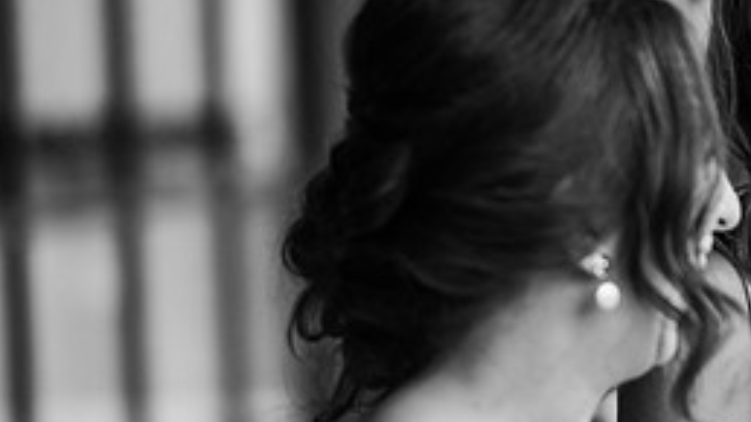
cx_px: 637
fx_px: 3982
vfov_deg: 6.1
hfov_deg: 10.7
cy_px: 276
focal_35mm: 200
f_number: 2
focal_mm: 85
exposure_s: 1/1000
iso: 100
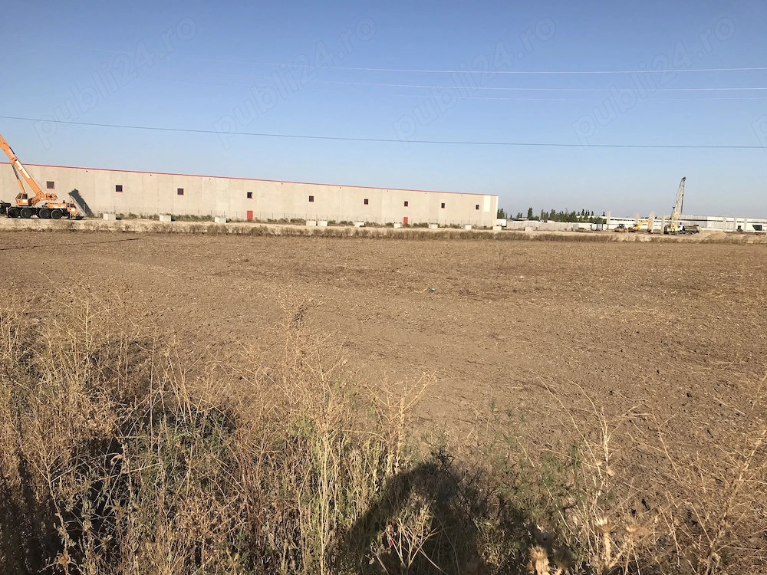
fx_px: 620
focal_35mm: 28
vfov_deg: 49.7
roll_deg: -1.9
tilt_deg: -5.6
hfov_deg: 63.4
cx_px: 384
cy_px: 288
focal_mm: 3.99
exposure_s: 1/3096
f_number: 1.8
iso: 20
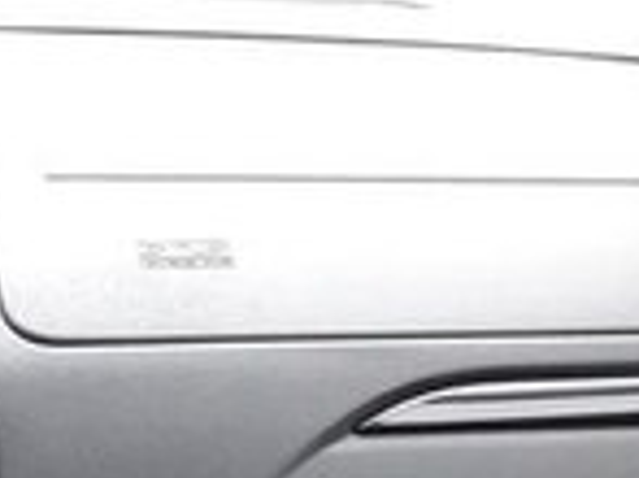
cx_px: -687
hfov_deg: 13.2
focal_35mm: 126
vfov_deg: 11.4
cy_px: 654
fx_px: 2324
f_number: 1.9
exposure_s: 1/25
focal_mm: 3.7
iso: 160
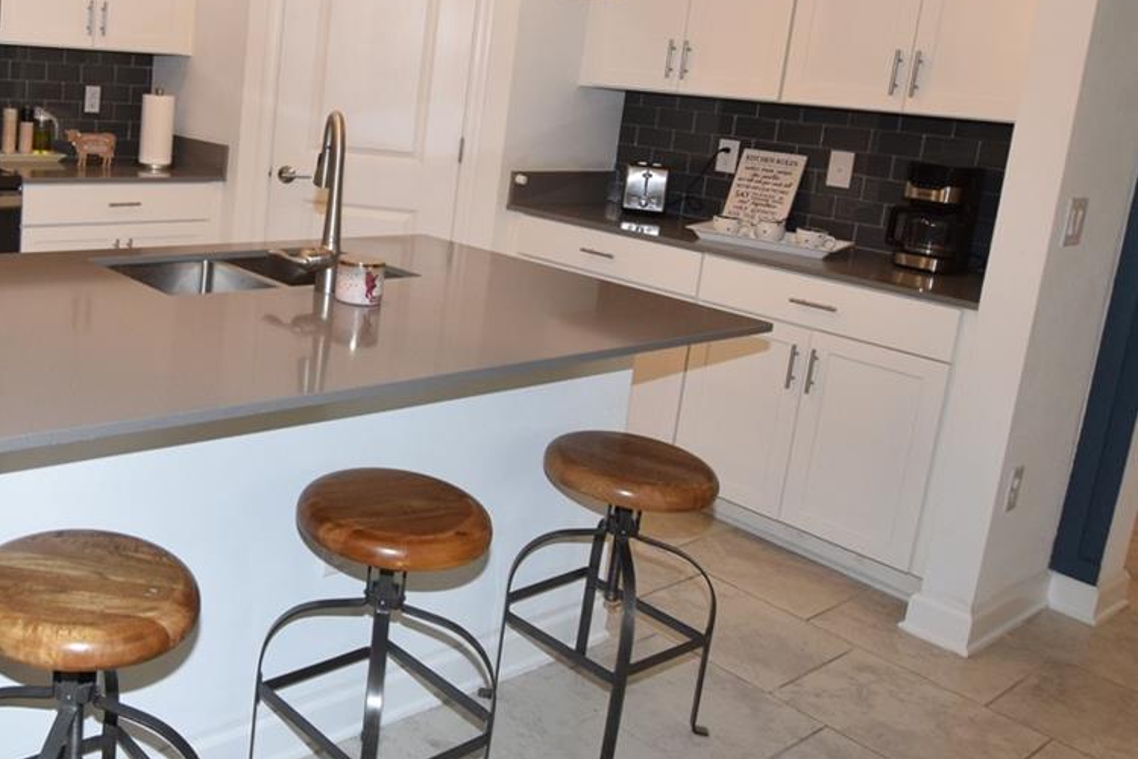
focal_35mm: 32
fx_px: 1011
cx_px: 215
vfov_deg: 40.6
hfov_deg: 54.4
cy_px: 258
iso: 720
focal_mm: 10
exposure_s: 1/125
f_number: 5.6
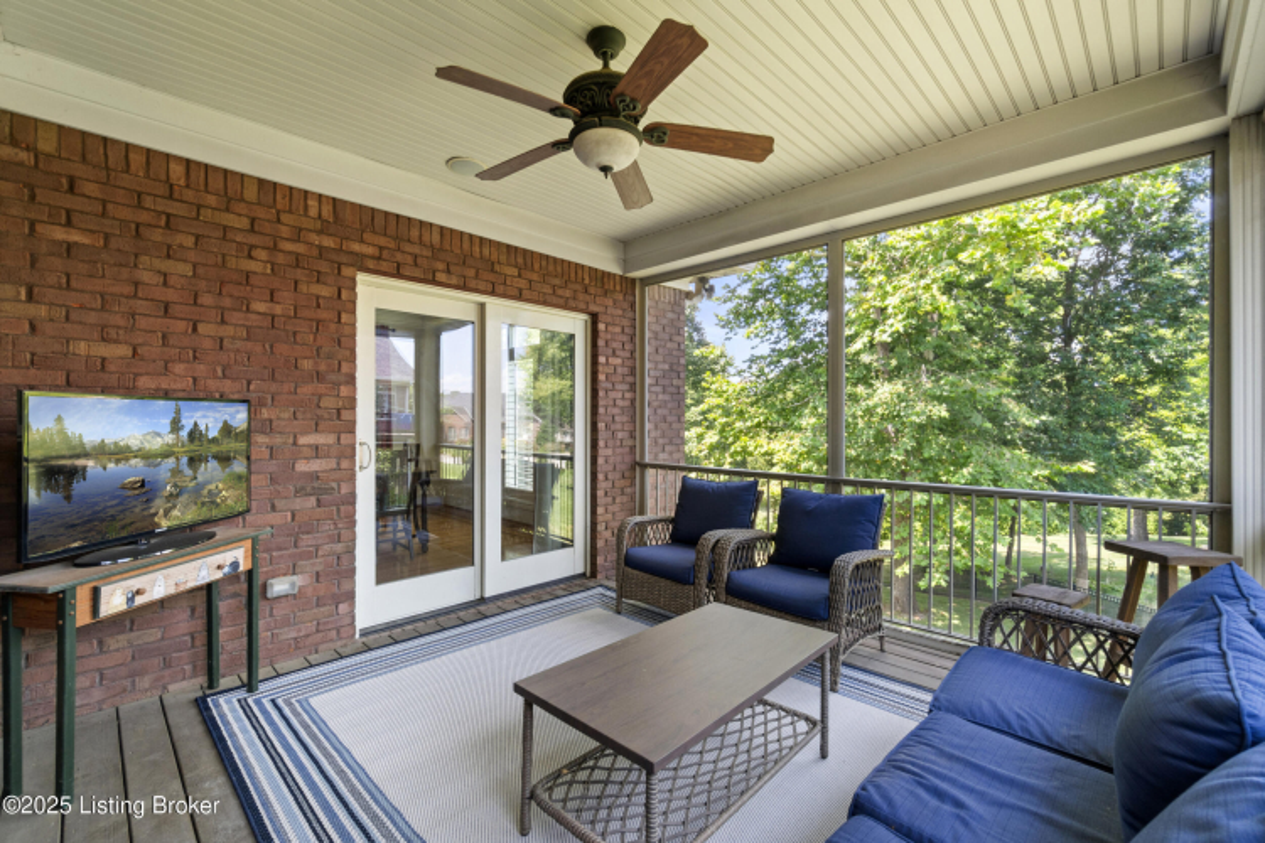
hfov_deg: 100.4
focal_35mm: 15
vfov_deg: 77.3
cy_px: 422
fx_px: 527
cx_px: 632
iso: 400
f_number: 8
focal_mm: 10
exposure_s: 1/10
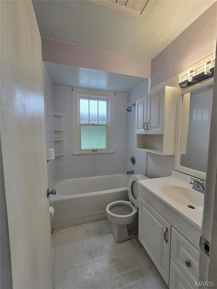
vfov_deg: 106.2
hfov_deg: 89.9
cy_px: 144
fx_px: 109
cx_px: 108
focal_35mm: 13
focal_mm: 2.2
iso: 80
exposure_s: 1/120
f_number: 2.2
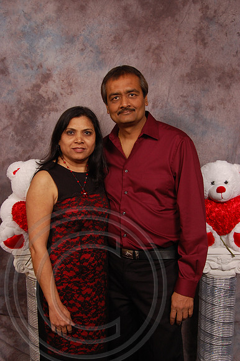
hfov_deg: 29.8
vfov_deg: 43.6
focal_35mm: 45
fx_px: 451
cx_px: 120
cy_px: 180
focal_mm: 30
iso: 400
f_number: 5.6
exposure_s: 1/200
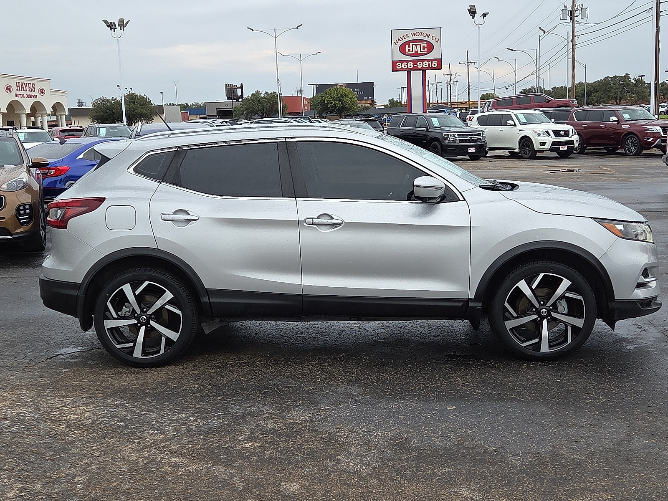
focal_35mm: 44
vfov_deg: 32.9
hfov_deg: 42.9
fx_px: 849
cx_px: 334
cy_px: 250
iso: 76
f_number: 1.8
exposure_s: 1/1250
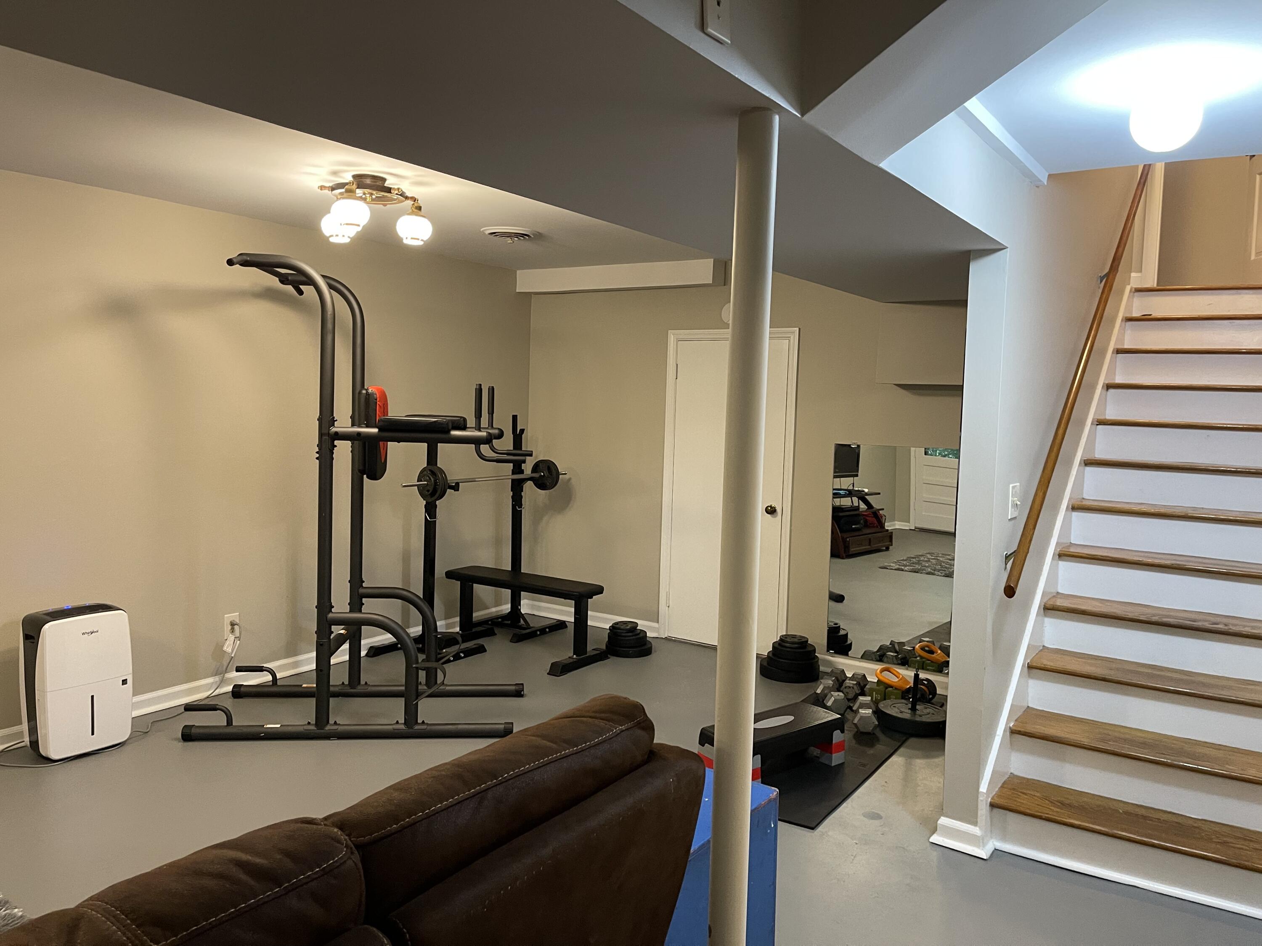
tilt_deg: -3.9
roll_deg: -1.8
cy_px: 473
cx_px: 631
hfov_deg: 67.3
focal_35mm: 26
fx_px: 948
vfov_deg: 53.1
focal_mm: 5.1
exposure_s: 1/60
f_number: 1.6
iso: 250
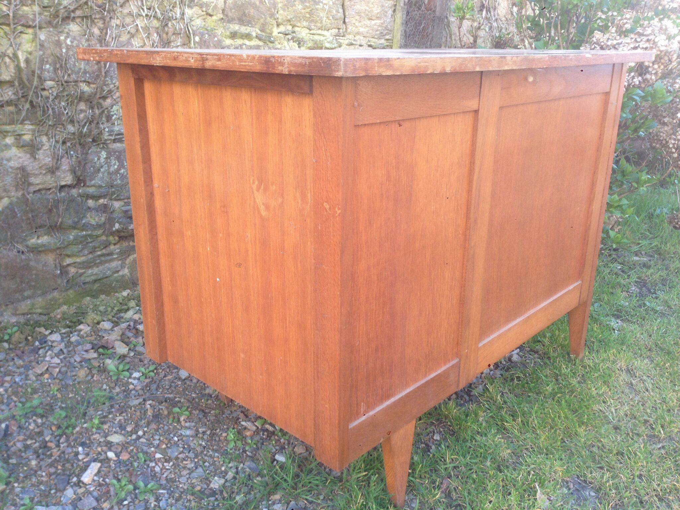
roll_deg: -2.4
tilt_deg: -17.7
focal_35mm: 33
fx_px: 648
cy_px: 255
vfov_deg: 42.9
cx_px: 340
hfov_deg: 55.4
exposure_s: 1/60
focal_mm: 4.12
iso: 64
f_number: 2.4
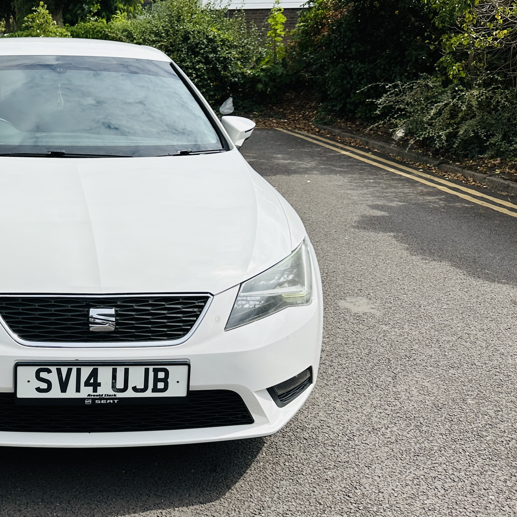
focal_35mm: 44
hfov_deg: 35.7
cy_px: 236
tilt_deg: -13.9
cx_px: 39
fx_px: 743
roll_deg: +1.1
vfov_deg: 38.3
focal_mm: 6.86
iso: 80
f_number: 1.78
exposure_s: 1/7576
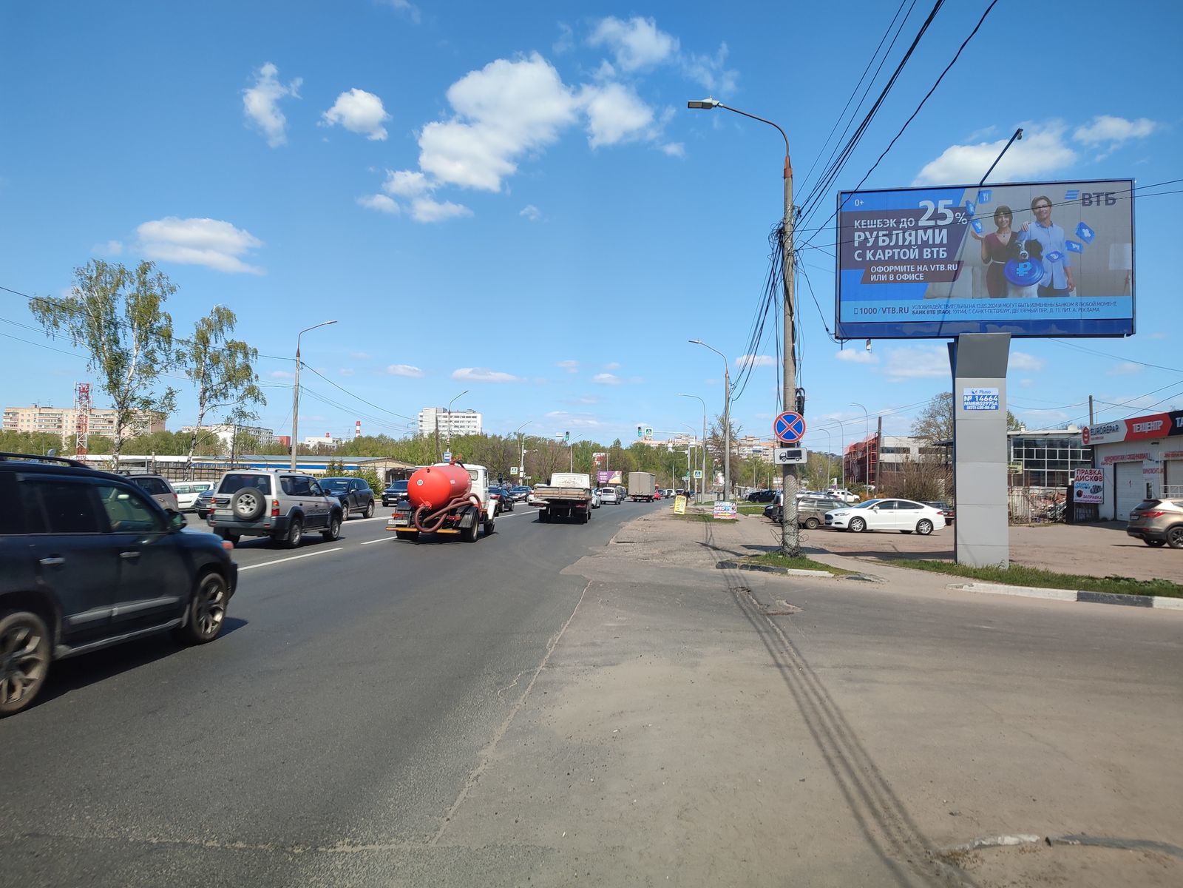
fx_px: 820
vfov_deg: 56.8
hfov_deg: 71.6
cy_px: 444
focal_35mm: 24
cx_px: 592
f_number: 1.89
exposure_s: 1/120
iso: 74
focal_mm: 5.89
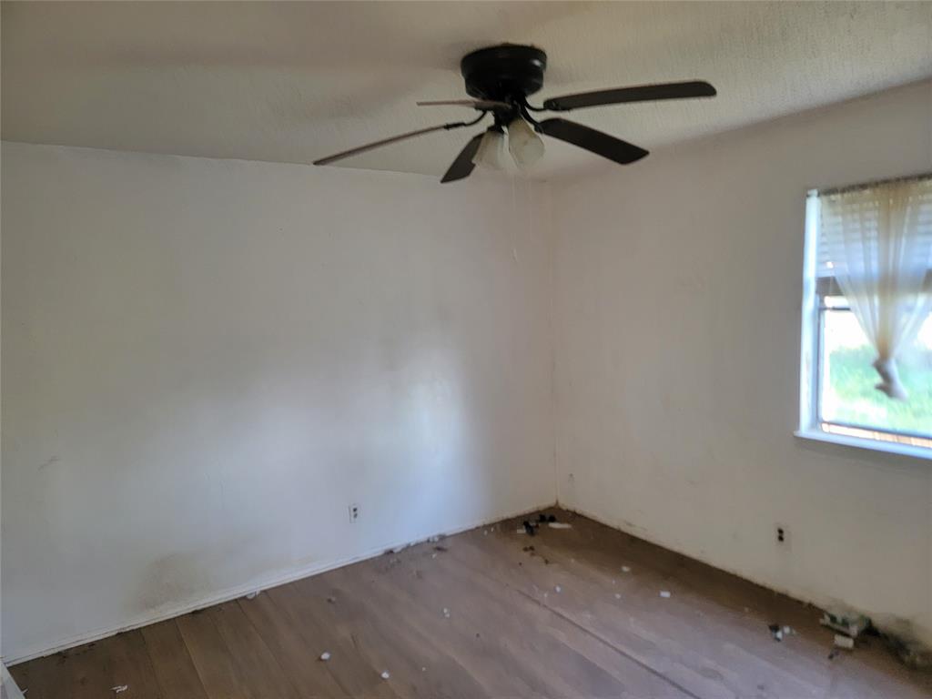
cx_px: 466
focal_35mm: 24
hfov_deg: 71.6
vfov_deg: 56.8
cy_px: 350
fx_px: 646
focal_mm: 6.7
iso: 250
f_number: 1.8
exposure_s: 1/40
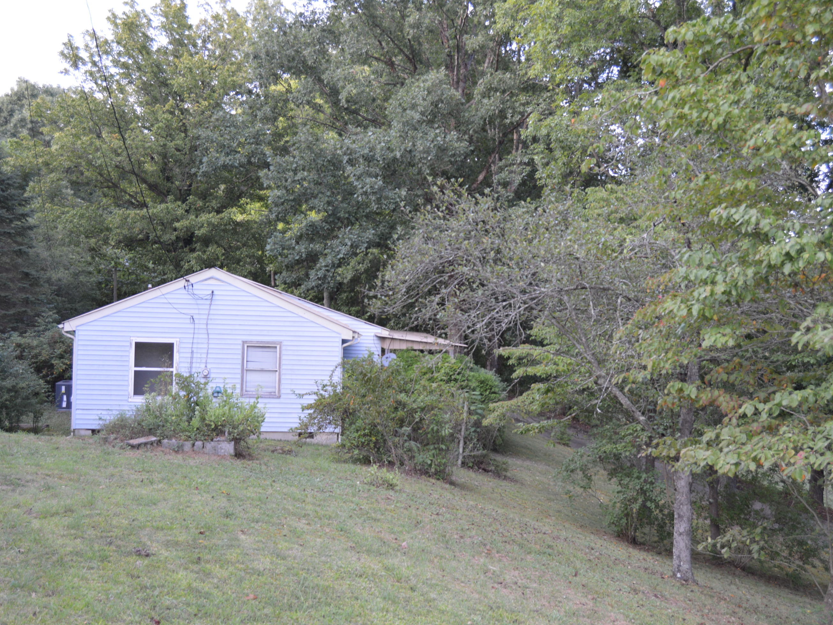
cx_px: 453
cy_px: 315
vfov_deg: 33.6
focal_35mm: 43
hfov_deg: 43.8
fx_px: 1035
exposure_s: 1/125
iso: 400
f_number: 5.6
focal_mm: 26
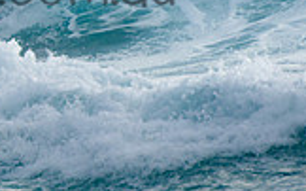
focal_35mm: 2187
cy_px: -39
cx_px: -25
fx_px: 18226
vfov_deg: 0.6
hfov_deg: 1.0
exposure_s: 1/2000
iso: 360
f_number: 5.6
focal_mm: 400
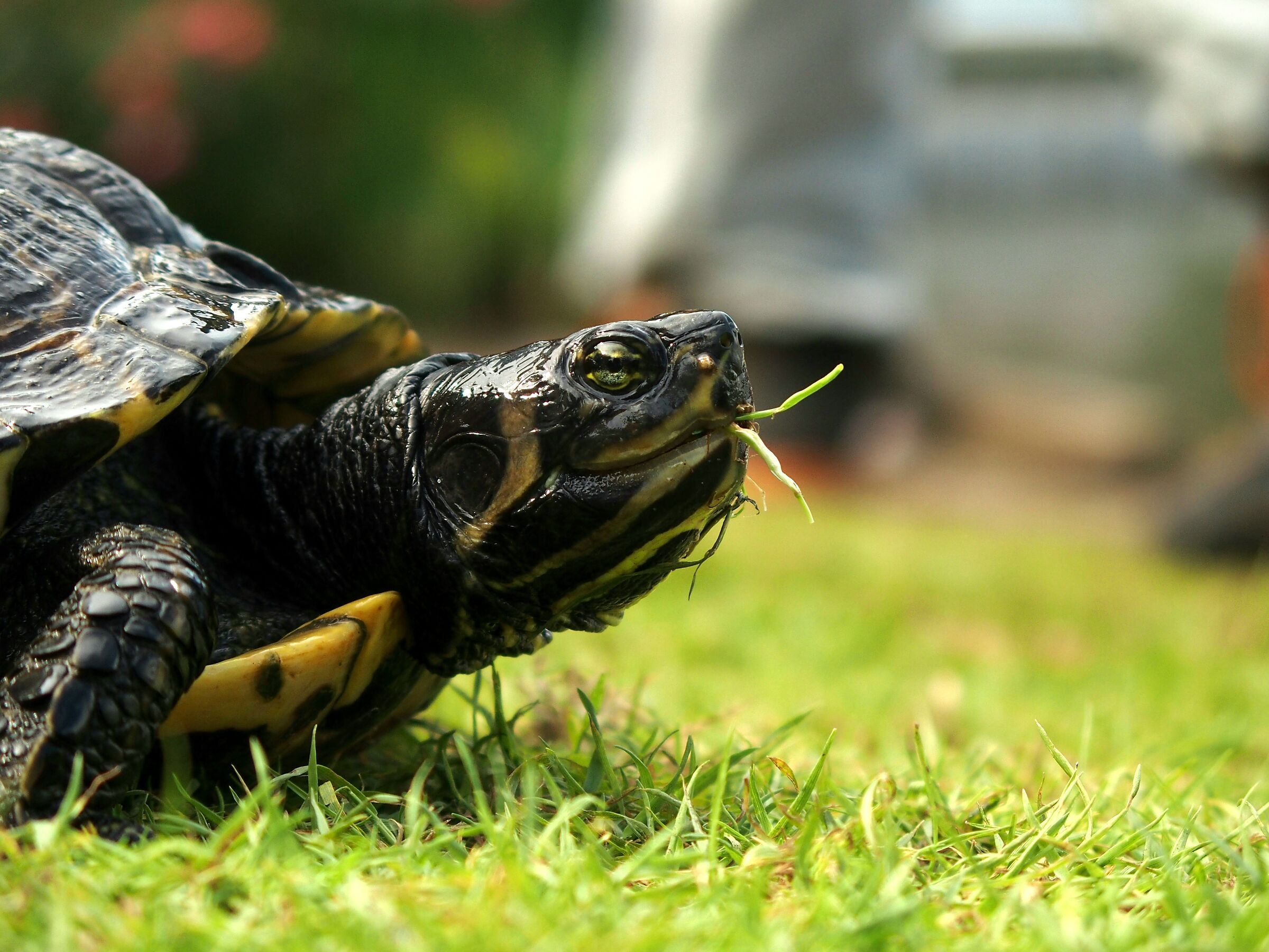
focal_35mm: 150
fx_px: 5499
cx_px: 634
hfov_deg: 13.2
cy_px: 476
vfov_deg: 9.9
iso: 100
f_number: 2.8
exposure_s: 1/500
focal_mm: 31.8
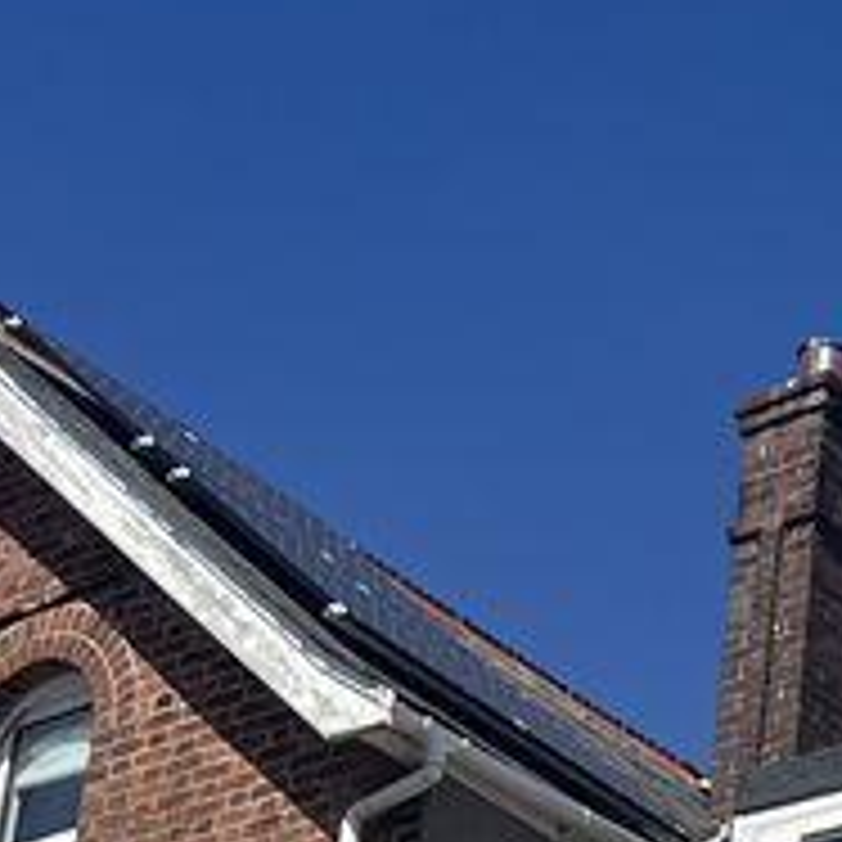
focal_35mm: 126
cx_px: 1941
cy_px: 1670
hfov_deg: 11.7
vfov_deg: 12.3
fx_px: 3467
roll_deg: -0.2
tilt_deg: +16.4
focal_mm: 5.1
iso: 50
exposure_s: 1/4651
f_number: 1.6
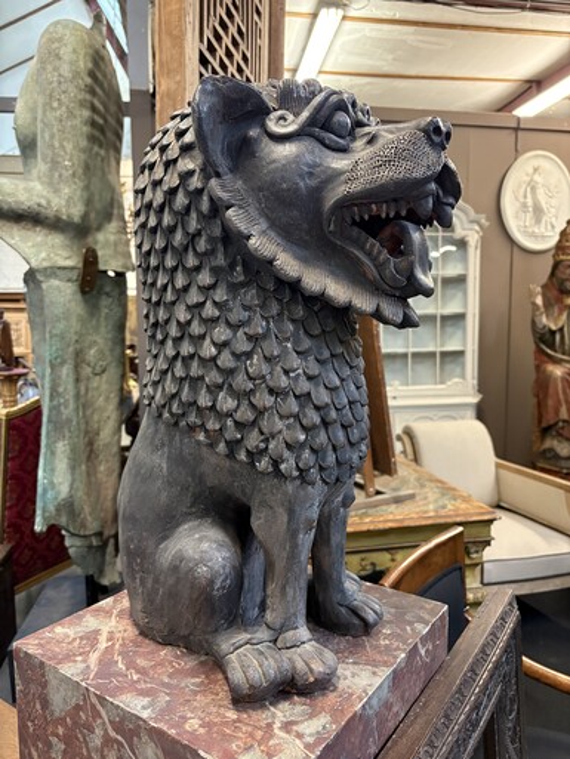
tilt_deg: -5.6
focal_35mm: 26
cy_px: 380
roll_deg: -0.5
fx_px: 571
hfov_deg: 53.1
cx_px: 285
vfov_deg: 67.3
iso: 400
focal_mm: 5.96
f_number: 1.6
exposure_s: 1/50
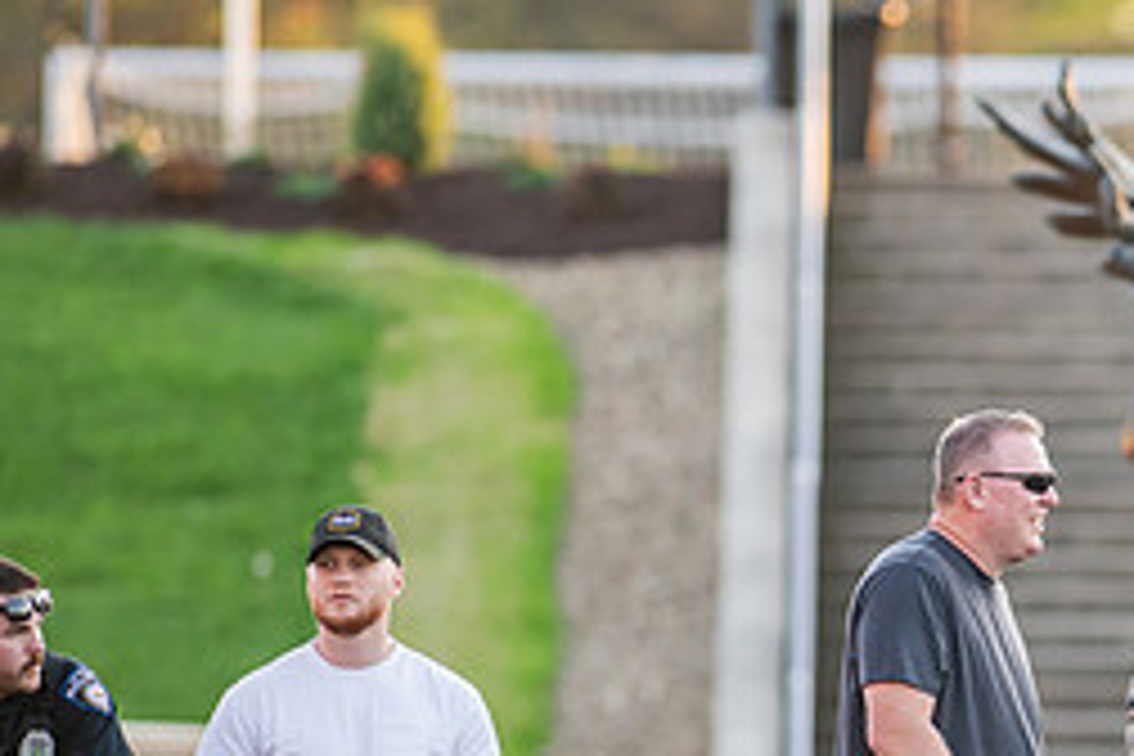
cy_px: 727
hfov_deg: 3.0
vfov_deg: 2.0
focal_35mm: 690
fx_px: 21733
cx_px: 1292
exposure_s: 1/640
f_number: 3.2
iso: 800
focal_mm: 300
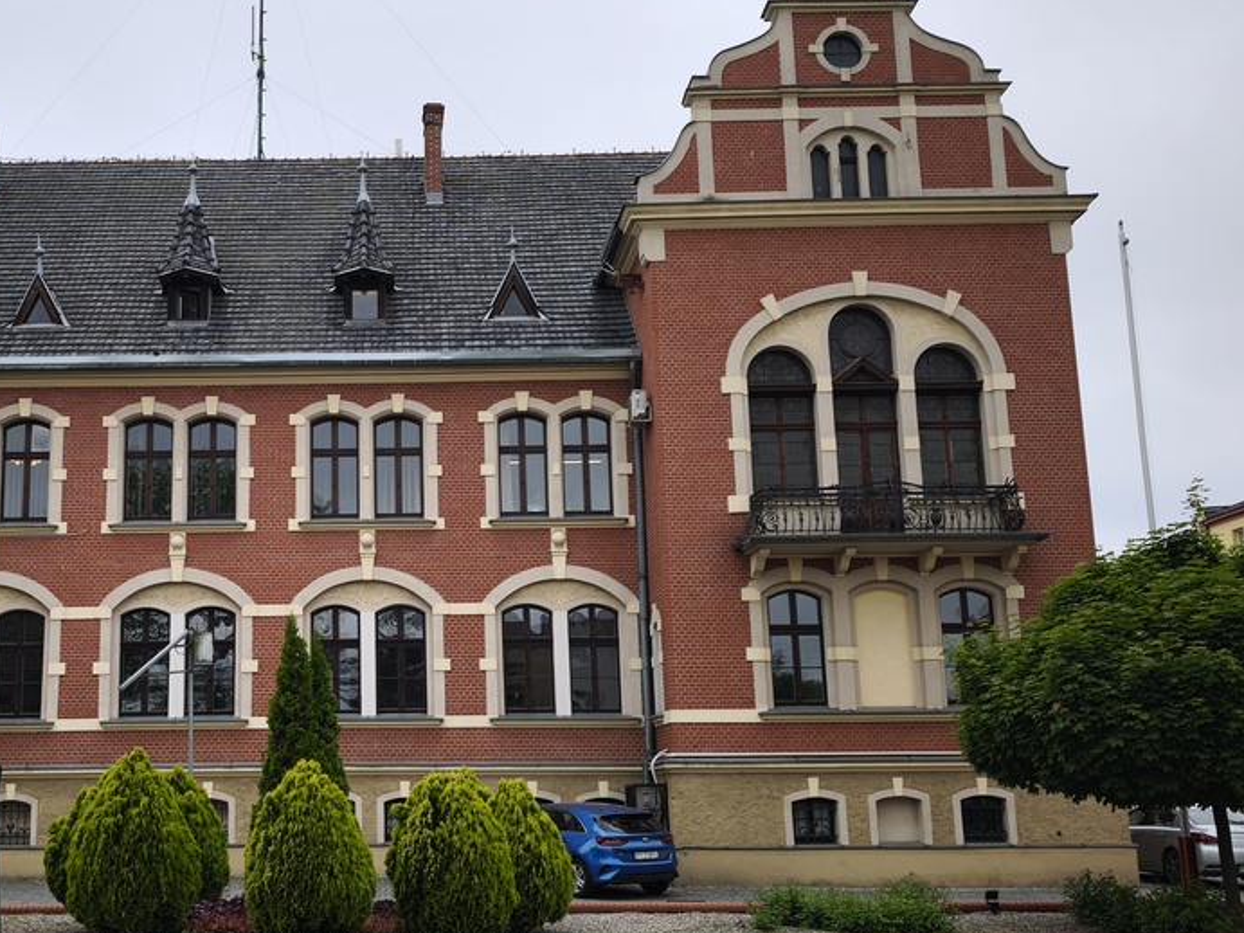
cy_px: 499
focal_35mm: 43
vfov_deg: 33.6
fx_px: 1545
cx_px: 355
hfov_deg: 42.9
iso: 50
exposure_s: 1/761
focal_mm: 6.57
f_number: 1.6
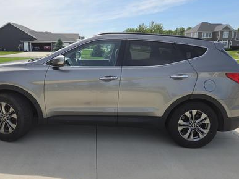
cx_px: 101
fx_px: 207
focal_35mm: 30
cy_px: 83
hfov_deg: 59.6
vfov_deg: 46.8
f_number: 1.8
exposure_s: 1/5697
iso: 80
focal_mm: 5.4
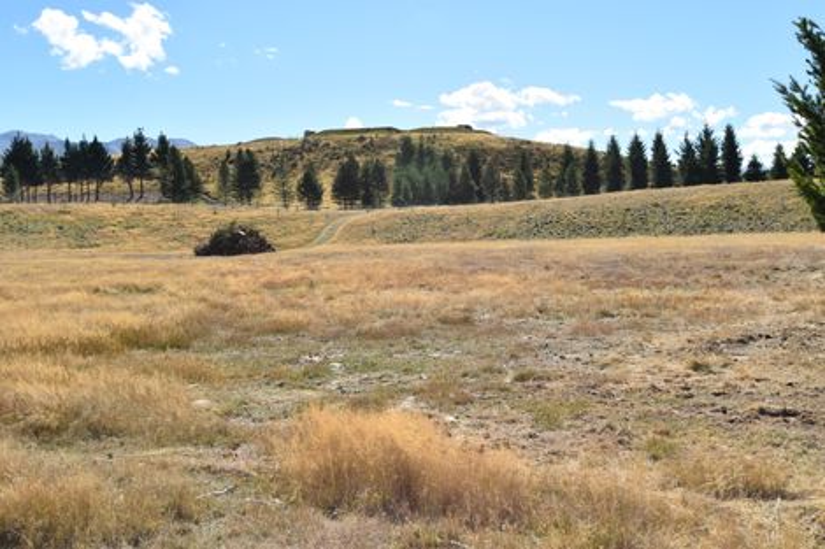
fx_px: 825
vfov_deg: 36.8
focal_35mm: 36
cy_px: 274
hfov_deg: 53.1
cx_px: 412
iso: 200
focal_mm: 24
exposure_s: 1/400
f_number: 10
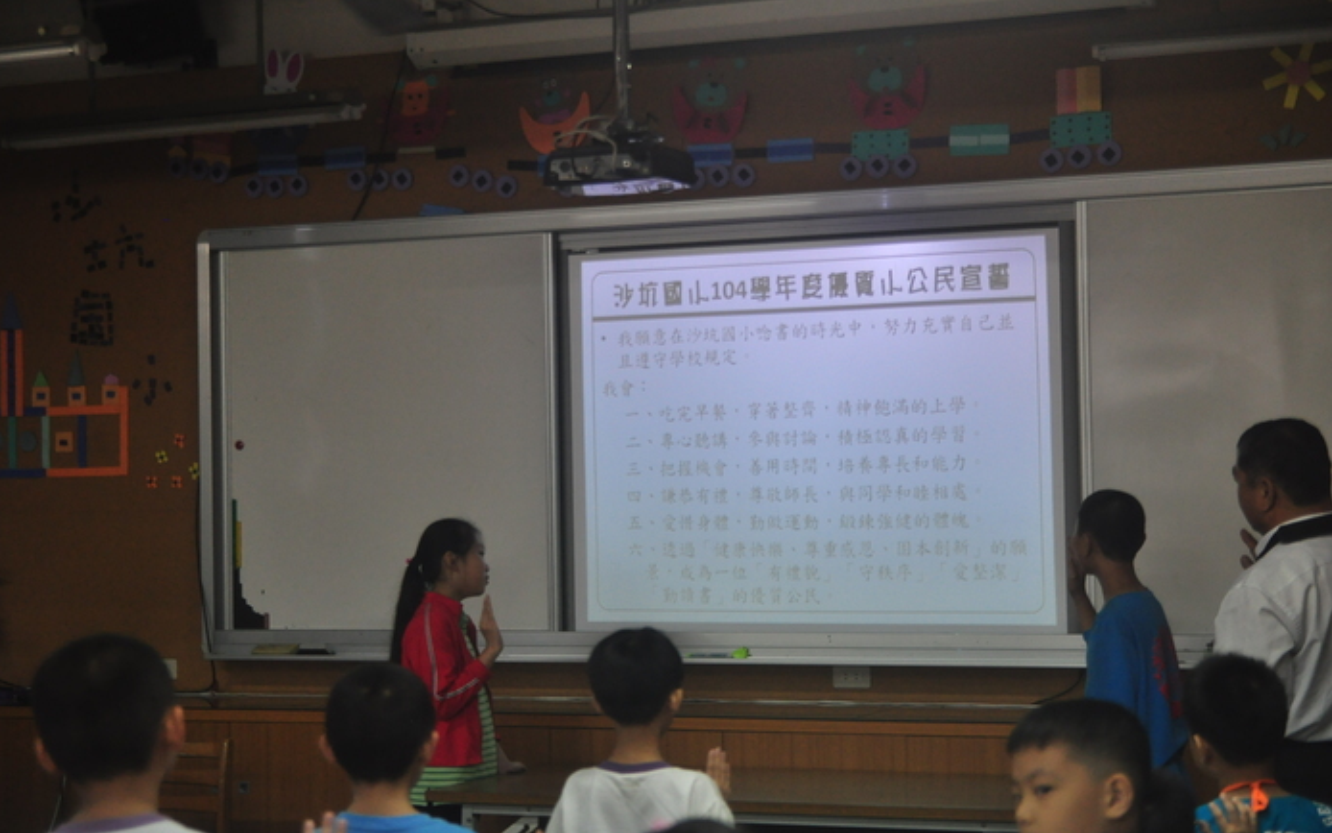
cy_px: 419
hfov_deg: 26.8
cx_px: 666
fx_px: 2796
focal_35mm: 77
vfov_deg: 16.9
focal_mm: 50
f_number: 3.2
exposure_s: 1/200
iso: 800
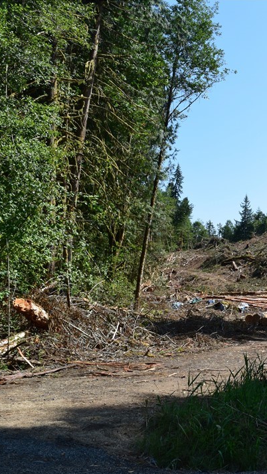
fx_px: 541
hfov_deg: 25.0
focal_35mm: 43
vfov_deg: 47.3
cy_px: 239
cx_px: 319
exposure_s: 1/400
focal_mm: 18
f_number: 11
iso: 400
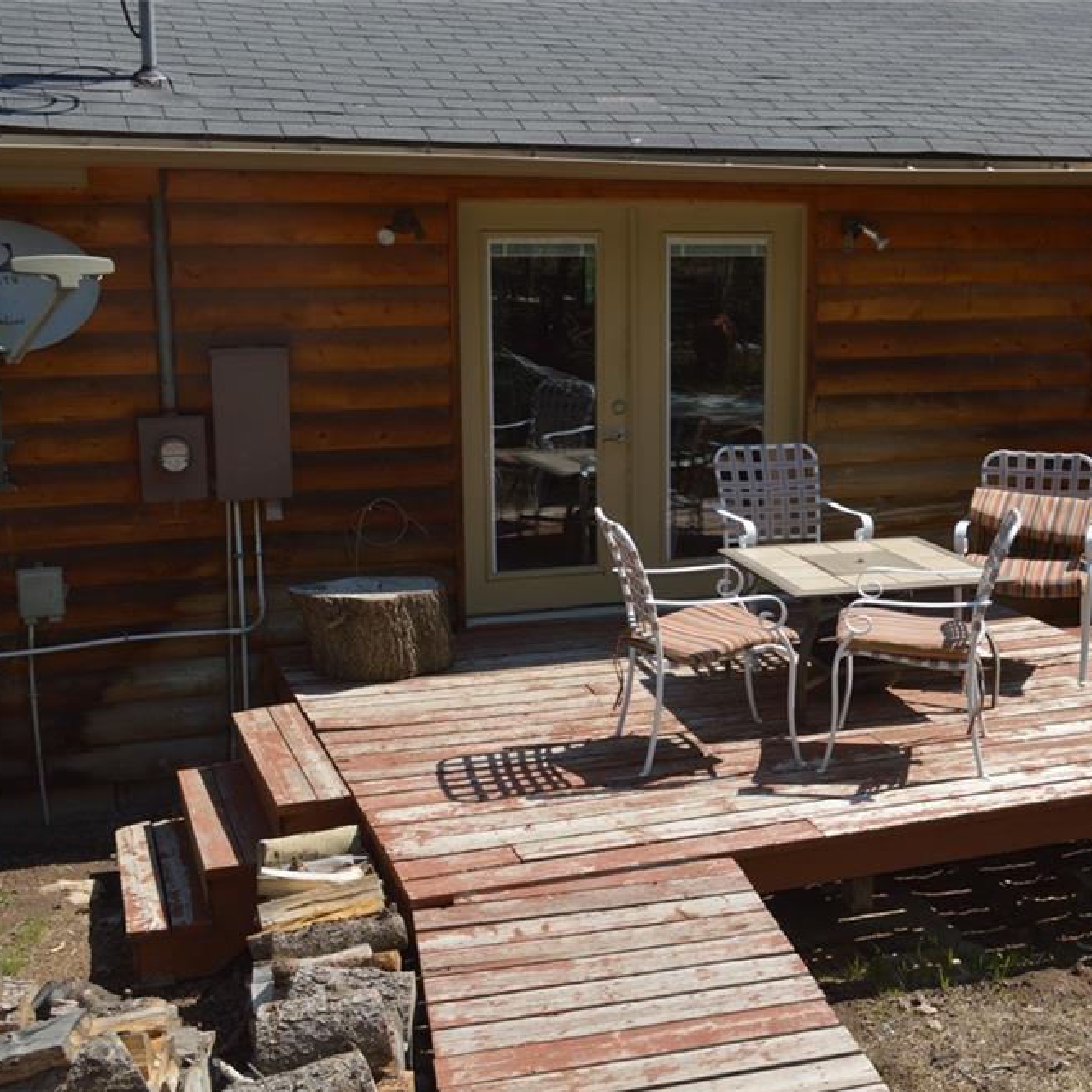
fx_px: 1677
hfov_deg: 35.7
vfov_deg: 36.1
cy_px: 556
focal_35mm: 47
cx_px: 736
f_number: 9
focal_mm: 24
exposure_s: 1/200
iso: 100
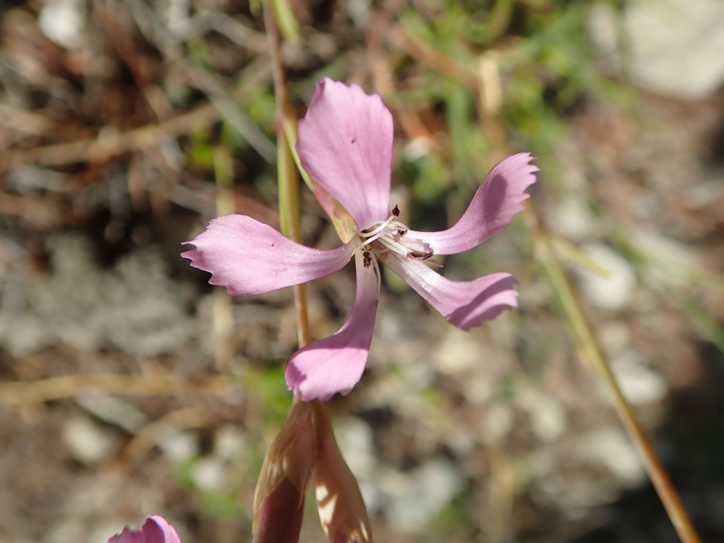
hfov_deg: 60.0
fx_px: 627
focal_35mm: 30
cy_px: 272
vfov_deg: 46.8
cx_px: 362
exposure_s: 1/1000
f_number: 3.2
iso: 100
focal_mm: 5.5
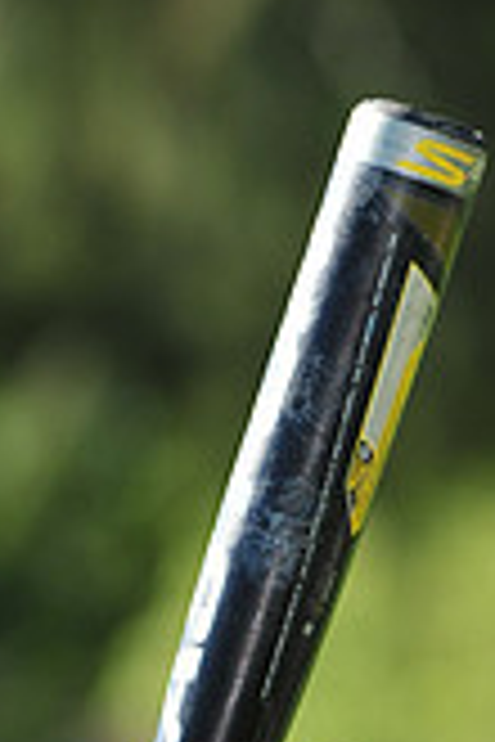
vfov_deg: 3.5
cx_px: 270
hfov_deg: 2.4
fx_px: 11962
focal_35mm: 580
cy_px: 998
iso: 200
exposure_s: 1/800
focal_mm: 165
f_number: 5
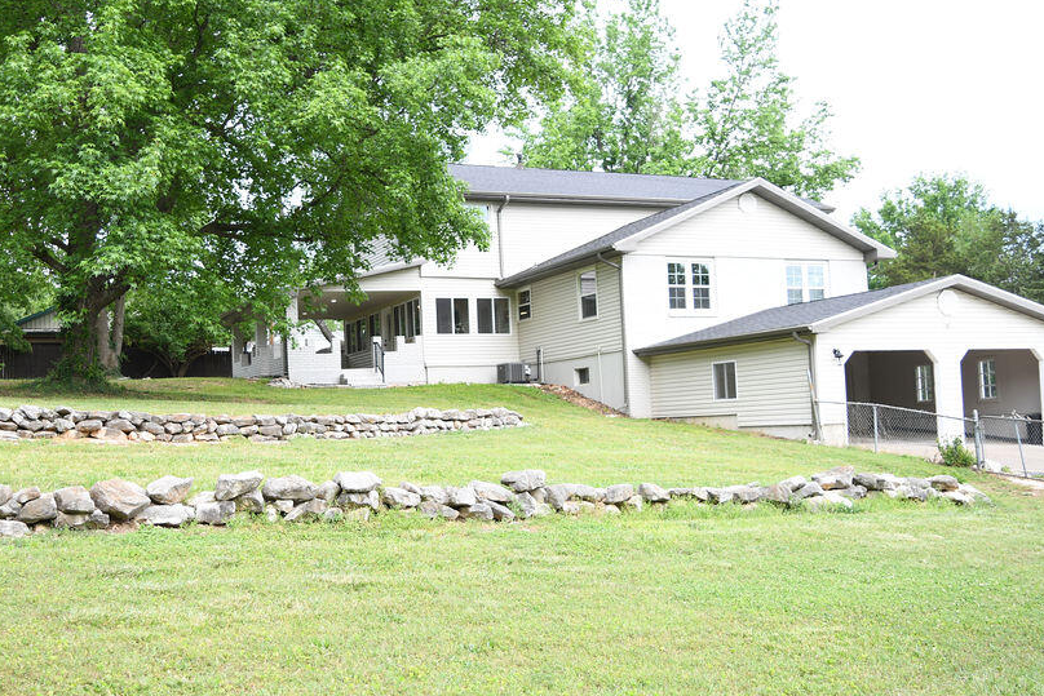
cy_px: 352
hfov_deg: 50.4
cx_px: 417
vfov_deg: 35.1
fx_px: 1102
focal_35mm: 38
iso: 100
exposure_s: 1/80
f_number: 3.8
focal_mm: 20
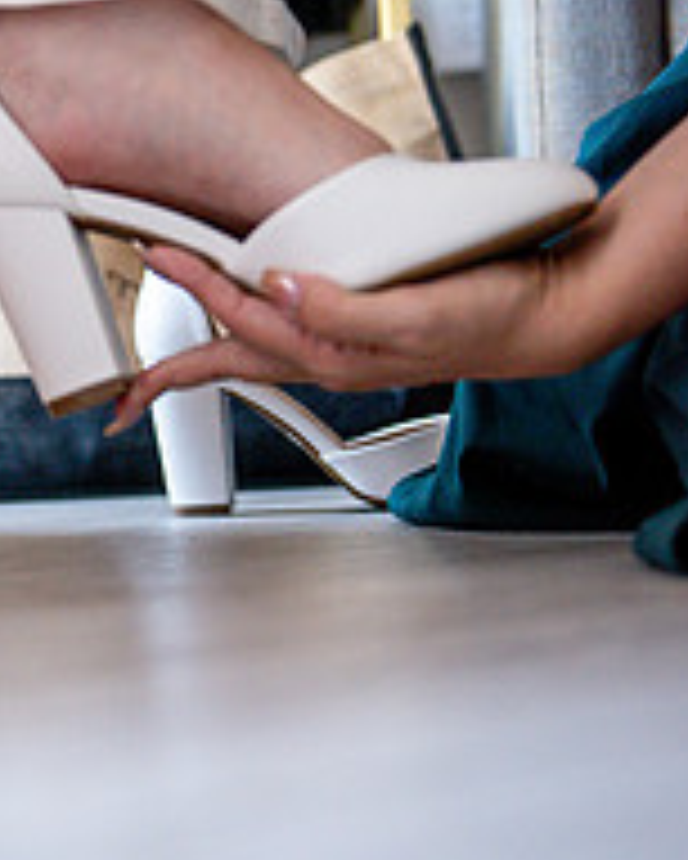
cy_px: 396
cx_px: 58
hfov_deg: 18.0
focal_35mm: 84
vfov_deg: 22.7
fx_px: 2136
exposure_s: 1/125
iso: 1600
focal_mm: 38
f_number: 2.8
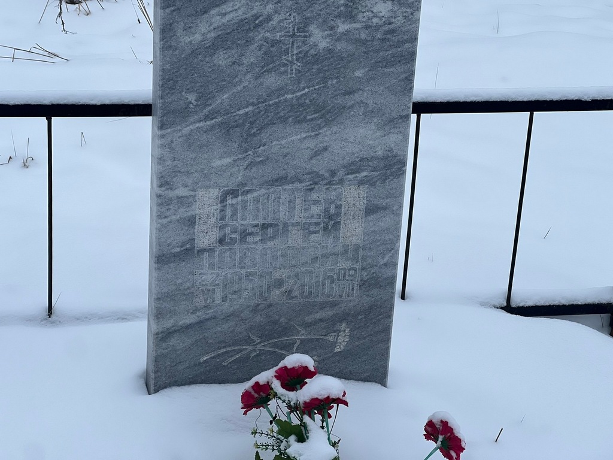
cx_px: 306
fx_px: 1364
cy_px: 230
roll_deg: -0.3
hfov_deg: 25.3
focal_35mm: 77
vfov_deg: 19.1
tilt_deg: -20.3
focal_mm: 9
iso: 32
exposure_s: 1/226
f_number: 2.8
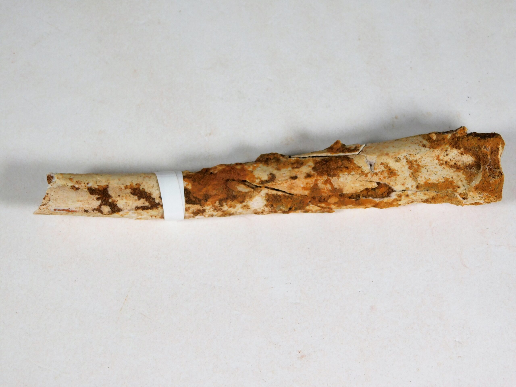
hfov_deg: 19.8
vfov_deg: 14.9
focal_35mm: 99
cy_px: 194
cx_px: 258
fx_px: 1476
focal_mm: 17.6
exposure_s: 1/320
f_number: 4.6
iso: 125
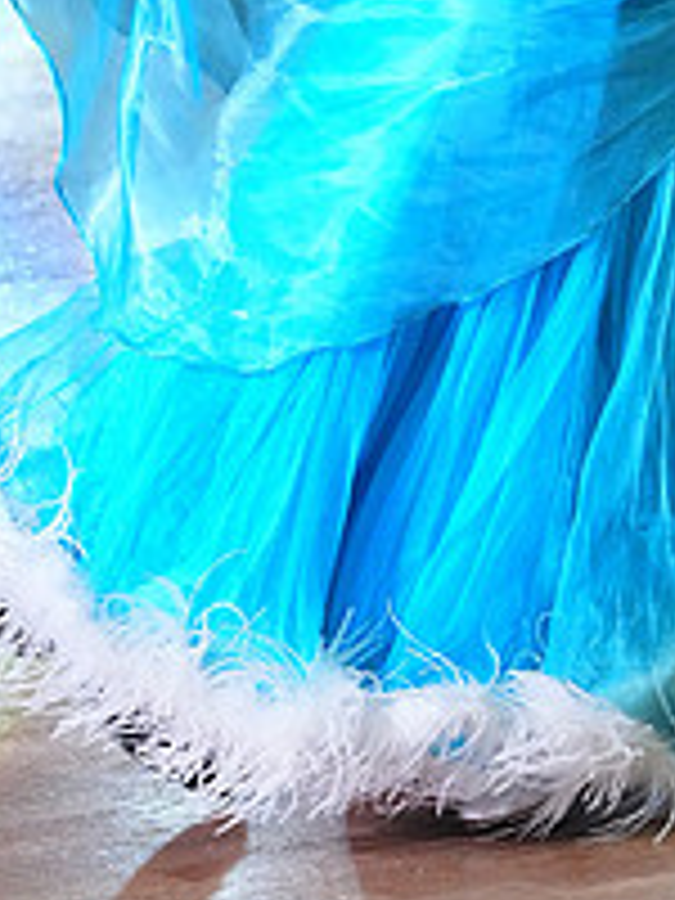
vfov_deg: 5.2
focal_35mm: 377
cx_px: 434
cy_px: -216
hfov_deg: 3.9
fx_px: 9802
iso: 10000
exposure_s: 1/400
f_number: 6.3
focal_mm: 135
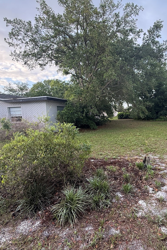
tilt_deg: -5.9
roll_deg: +1.5
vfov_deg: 84.0
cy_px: 126
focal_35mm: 20
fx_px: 139
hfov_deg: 60.4
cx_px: 112
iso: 64
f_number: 2.2
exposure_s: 1/101
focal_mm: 2.22
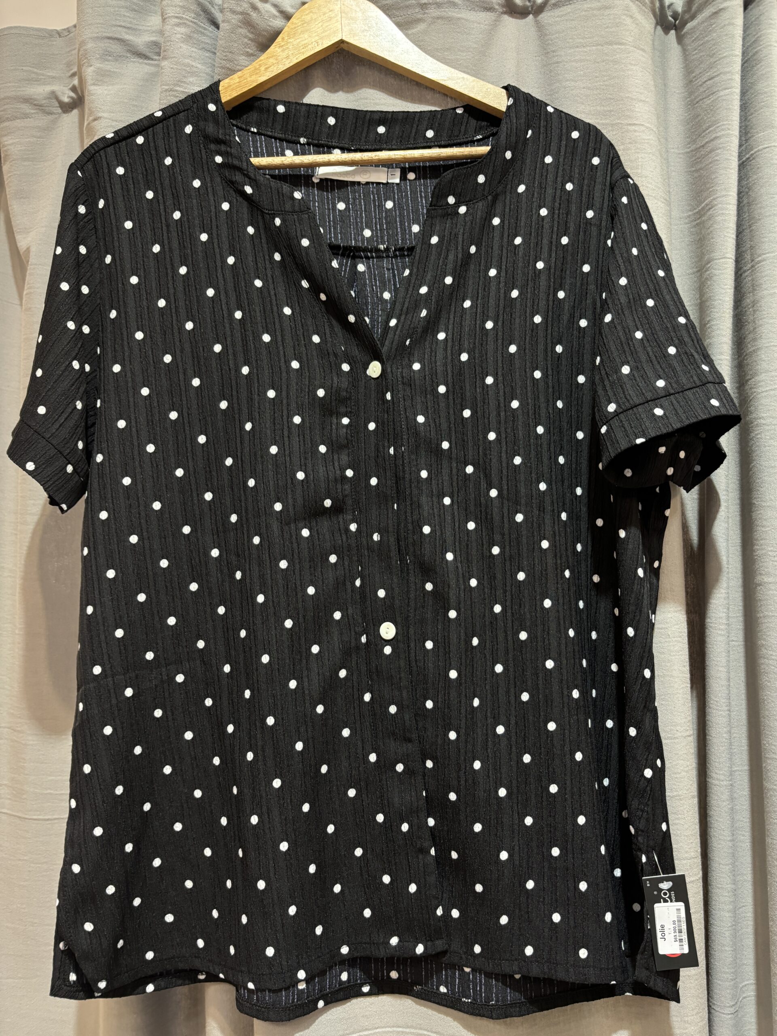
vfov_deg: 67.3
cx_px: 388
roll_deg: +1.9
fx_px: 778
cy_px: 518
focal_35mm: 26
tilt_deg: +4.6
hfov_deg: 53.1
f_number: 1.6
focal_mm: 5.96
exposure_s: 1/50
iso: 250
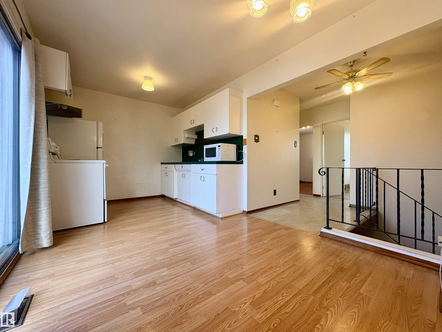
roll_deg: +0.7
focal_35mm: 14
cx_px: 221
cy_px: 166
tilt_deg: -0.1
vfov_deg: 85.7
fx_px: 179
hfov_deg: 102.1
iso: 125
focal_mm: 2.22
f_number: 2.2
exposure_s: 1/120
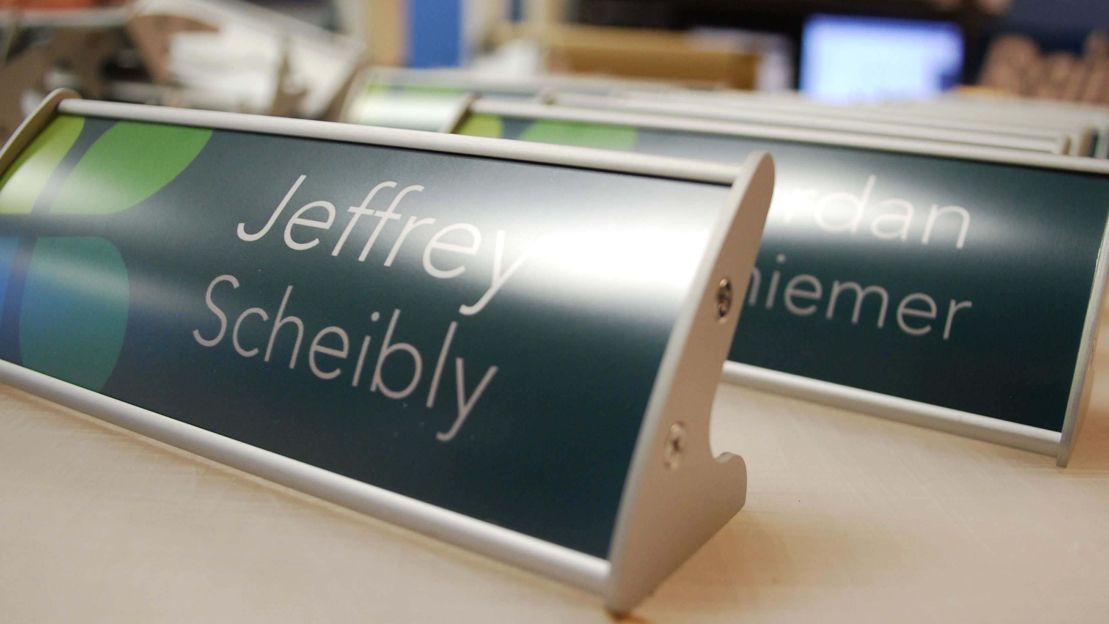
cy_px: 332
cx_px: 597
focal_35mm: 34
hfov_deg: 58.0
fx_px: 1000
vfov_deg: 34.6
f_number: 3.5
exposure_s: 1/30
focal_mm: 18
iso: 450
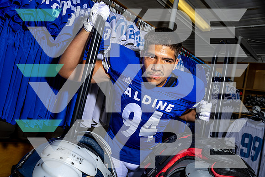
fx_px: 221
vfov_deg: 43.6
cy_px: 88
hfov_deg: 61.9
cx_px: 132
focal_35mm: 30
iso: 100
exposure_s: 1/125
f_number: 8
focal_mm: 30
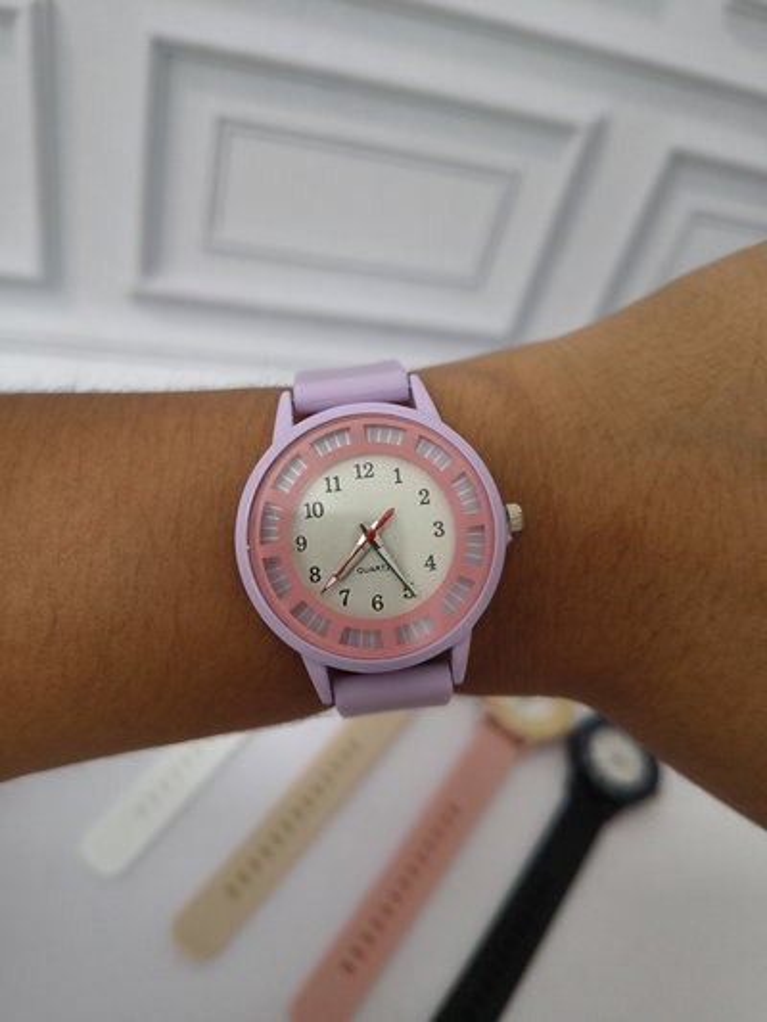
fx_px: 709
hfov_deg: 56.8
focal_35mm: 24
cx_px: 384
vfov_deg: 71.6
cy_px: 511
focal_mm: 5.56
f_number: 1.8
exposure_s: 1/50
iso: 892
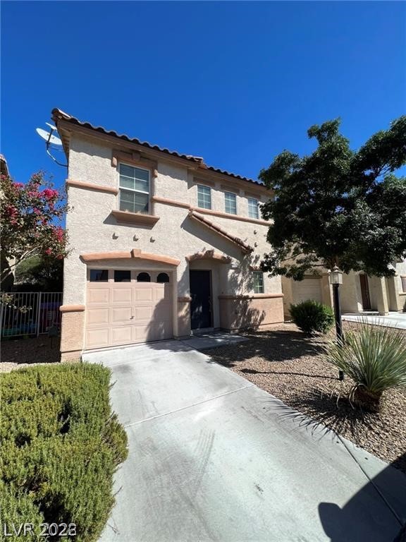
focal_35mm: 13
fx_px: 203
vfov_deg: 106.2
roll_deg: +0.9
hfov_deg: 89.9
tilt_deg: +6.5
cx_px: 203
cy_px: 271
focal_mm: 1.57
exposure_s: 1/2137
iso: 32
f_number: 1.8
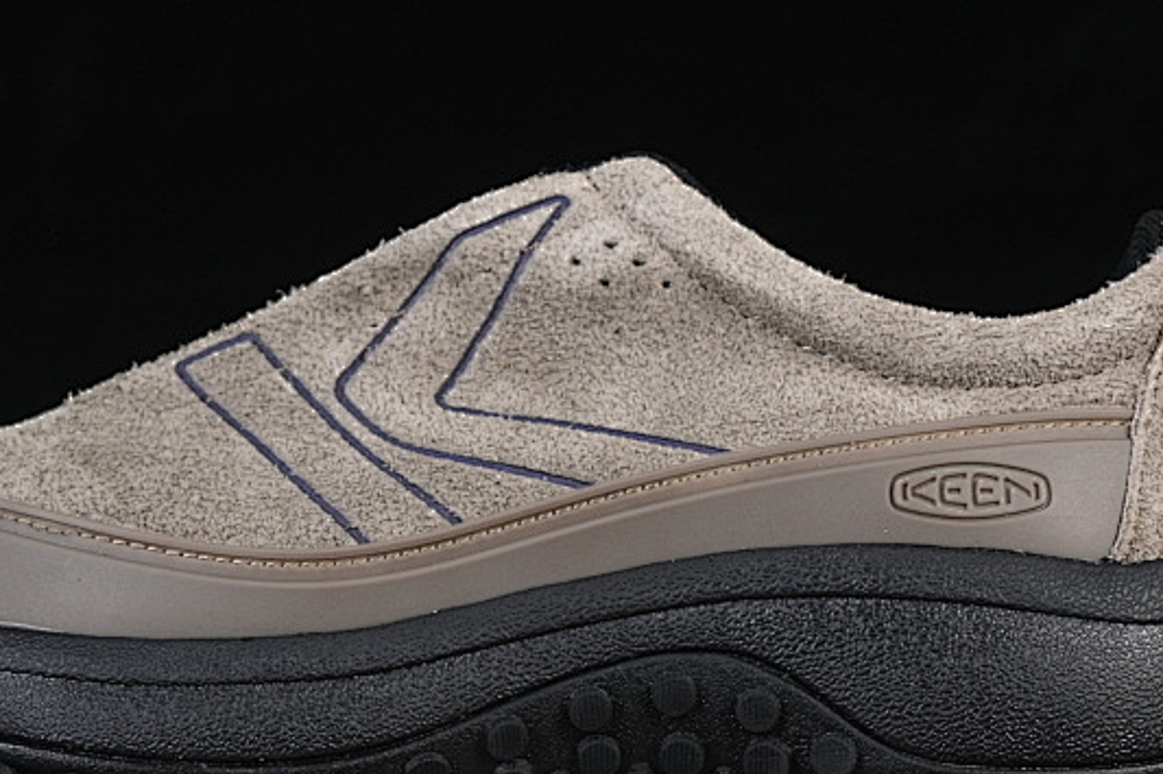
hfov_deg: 13.5
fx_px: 4909
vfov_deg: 9.0
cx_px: 524
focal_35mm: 152
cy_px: 327
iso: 160
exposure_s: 1/60
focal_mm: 50
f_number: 7.1
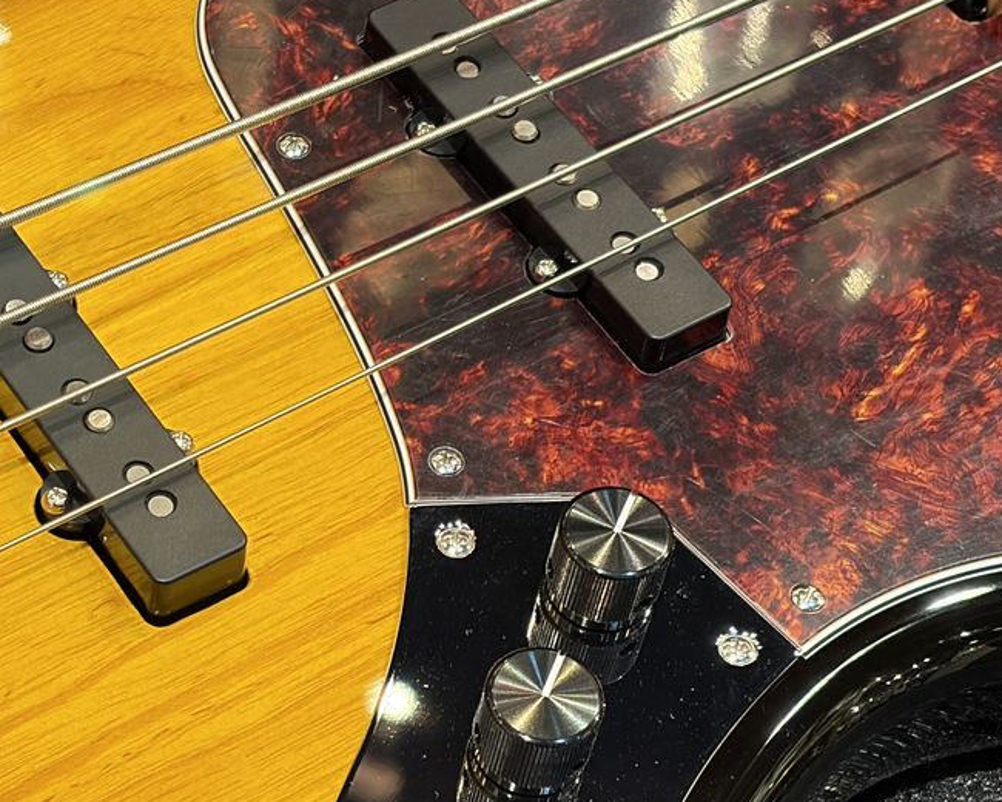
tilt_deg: -54.6
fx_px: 2966
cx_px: 222
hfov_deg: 19.0
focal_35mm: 100
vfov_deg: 15.3
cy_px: 597
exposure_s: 1/40
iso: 200
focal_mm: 5.96
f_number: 1.6
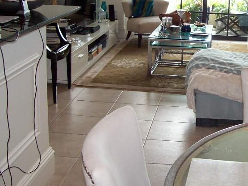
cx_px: 193
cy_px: 40
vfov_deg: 22.6
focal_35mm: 64
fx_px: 459
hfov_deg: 29.7
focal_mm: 6
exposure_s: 1/90.1
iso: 140
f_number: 2.7
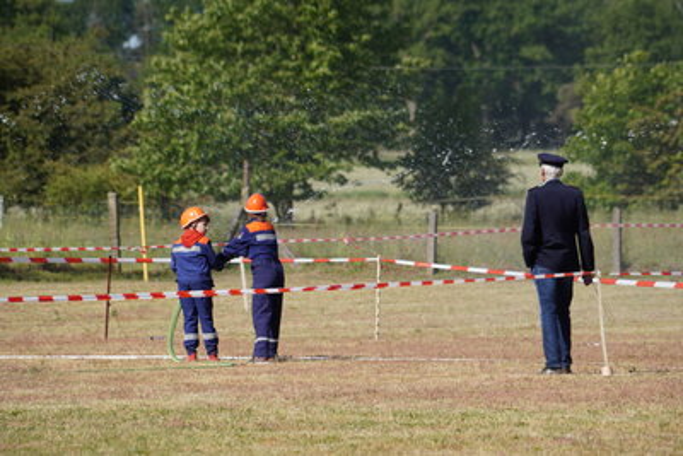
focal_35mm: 360
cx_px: 342
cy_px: 228
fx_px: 6832
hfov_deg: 5.7
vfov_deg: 3.8
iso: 100
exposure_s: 1/400
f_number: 6.3
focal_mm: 240
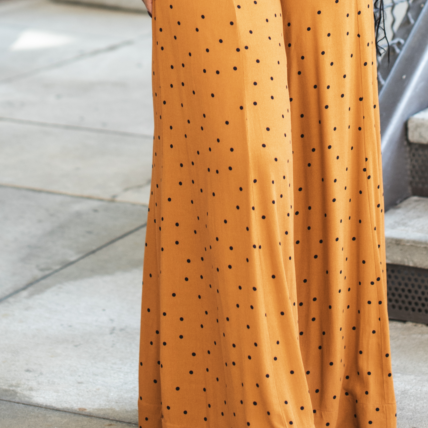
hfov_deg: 12.1
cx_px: 220
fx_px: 2014
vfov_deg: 11.7
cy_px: -198
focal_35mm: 144
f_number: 2.2
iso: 640
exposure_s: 1/250
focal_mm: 50
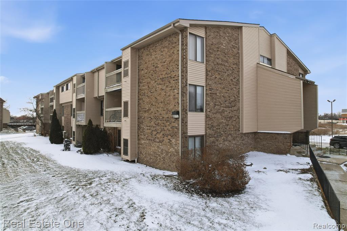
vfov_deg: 57.2
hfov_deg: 78.6
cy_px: 116
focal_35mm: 22
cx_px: 174
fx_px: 212
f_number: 2.8
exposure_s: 1/400
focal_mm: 8.4
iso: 130
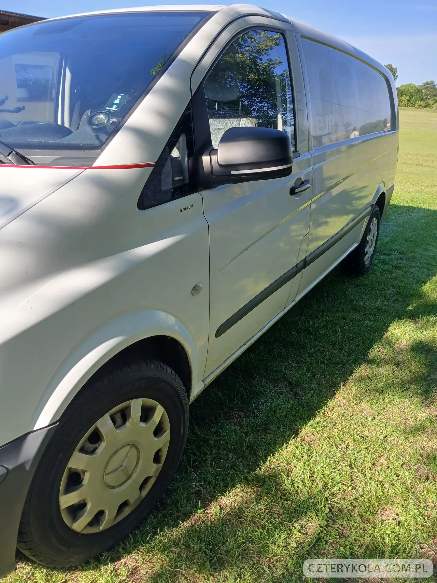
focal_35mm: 26
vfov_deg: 67.3
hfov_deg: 53.1
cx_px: 218
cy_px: 292
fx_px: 438
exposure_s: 1/148
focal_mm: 3.98
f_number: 1.8
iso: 20
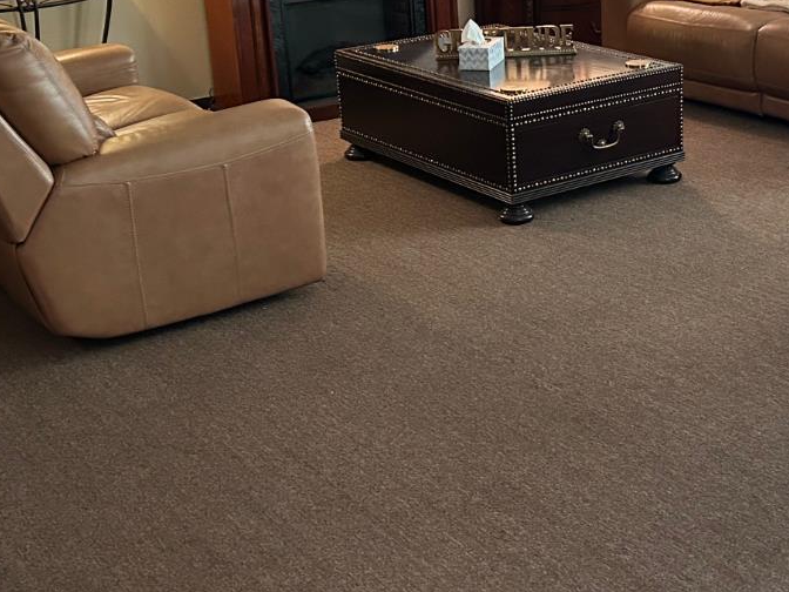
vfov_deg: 25.0
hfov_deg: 32.7
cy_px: 165
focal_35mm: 58
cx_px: 568
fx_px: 1322
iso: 500
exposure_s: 1/60
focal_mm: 5.7
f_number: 1.5
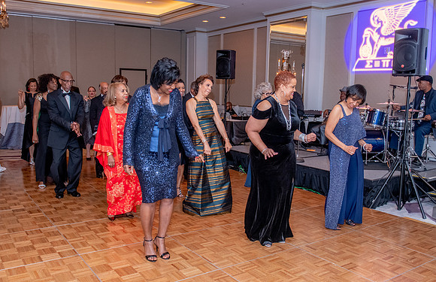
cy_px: 147
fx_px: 411
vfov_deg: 37.8
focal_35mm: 34
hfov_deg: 55.9
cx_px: 220
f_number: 3.2
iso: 1000
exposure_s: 1/60
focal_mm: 26
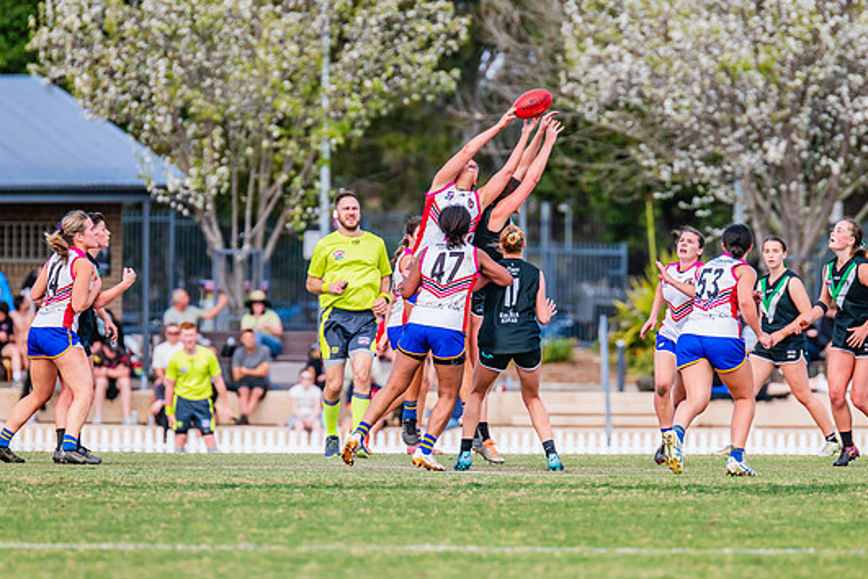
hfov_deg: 4.1
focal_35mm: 501
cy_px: 269
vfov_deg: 2.7
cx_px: 484
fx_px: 12079
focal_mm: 420
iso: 800
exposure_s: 1/1600
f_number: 6.3
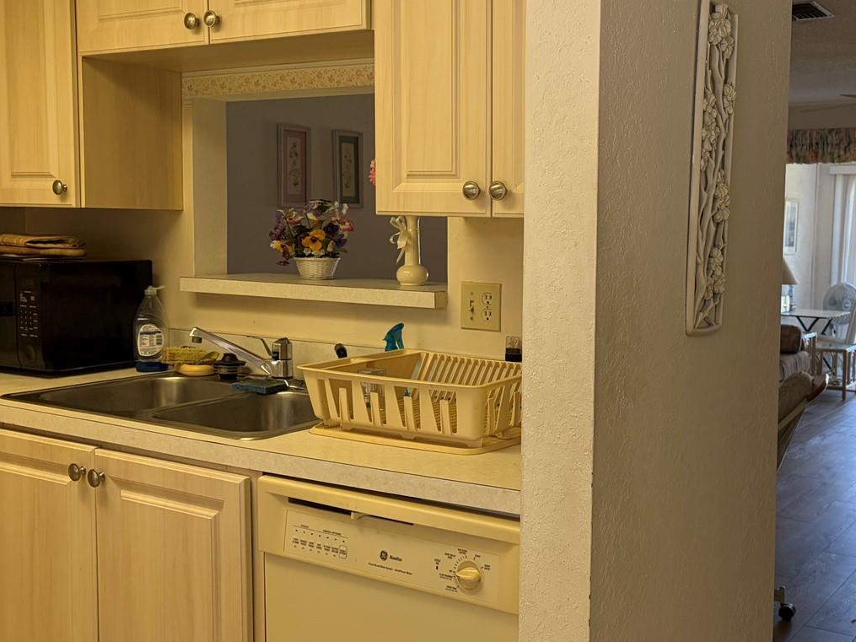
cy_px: 312
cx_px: 579
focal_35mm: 41
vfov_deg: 35.1
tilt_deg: -4.5
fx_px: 1014
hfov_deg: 45.0
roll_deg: -0.7
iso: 160
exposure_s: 1/120
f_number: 1.6
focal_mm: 5.96
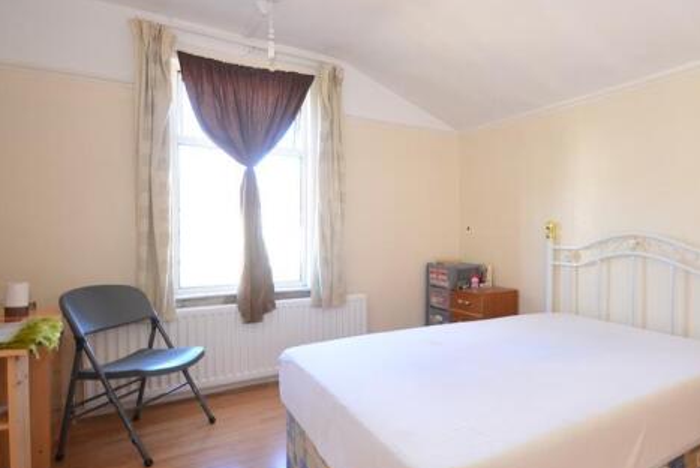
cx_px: 442
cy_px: 240
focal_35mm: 21
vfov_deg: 59.6
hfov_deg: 79.5
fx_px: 409
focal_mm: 10
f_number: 5
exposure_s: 1/20
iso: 200
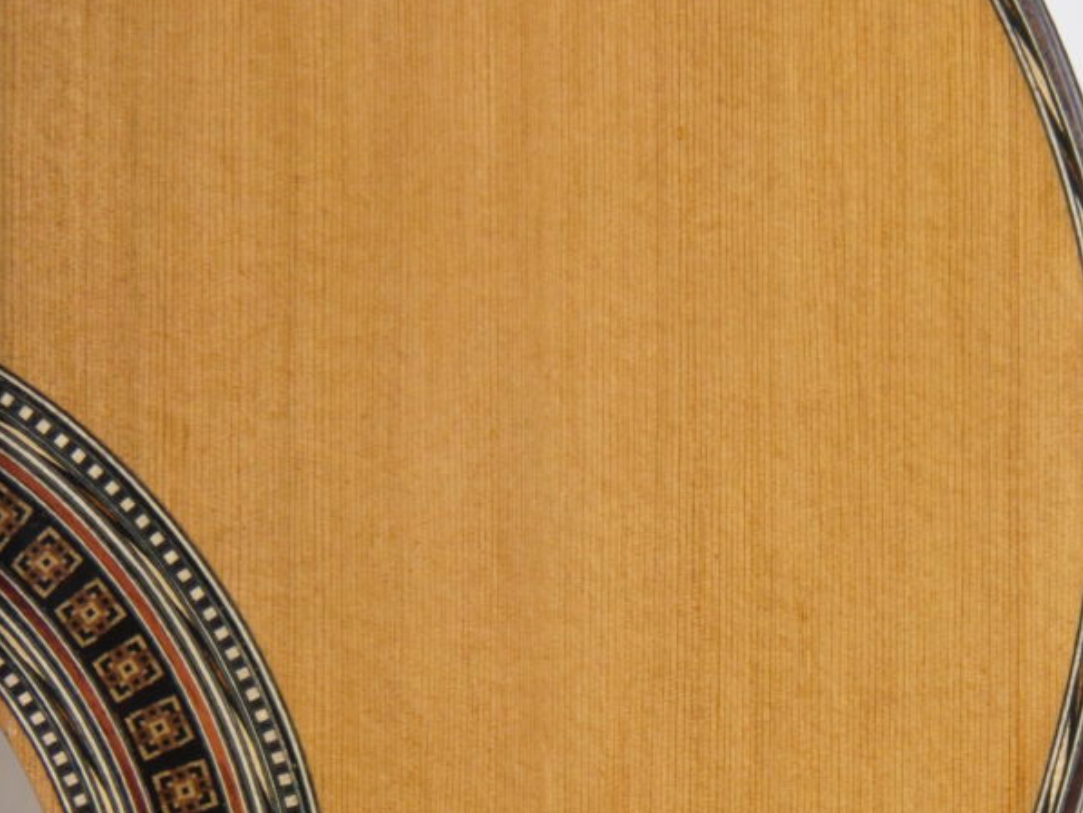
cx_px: 732
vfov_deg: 3.5
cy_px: 633
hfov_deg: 4.6
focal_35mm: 429
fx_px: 13424
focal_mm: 120
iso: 2000
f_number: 5.6
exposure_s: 1/250
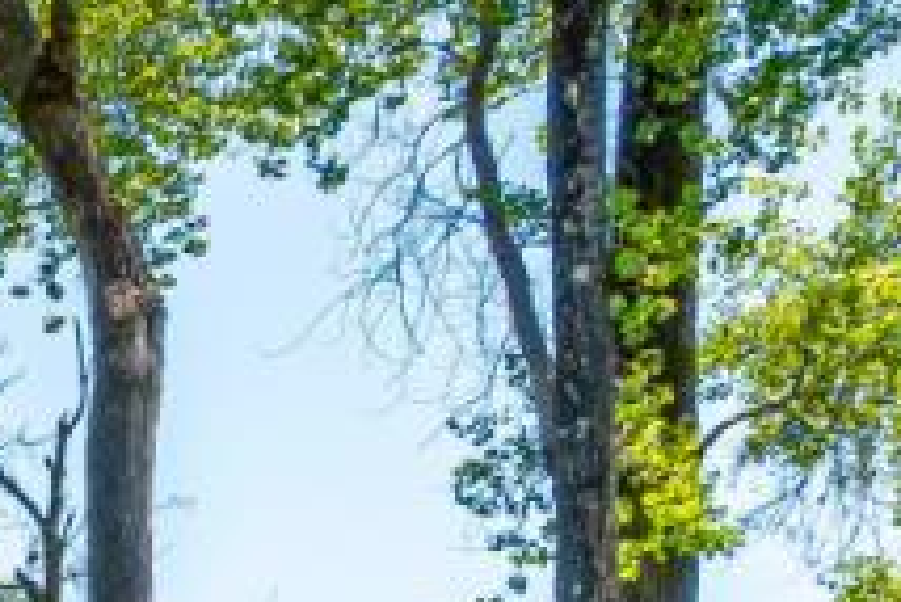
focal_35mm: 112
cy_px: 1604
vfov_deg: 10.1
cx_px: -1280
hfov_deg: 13.3
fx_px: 2805
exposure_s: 1/160
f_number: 11
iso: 400
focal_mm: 16
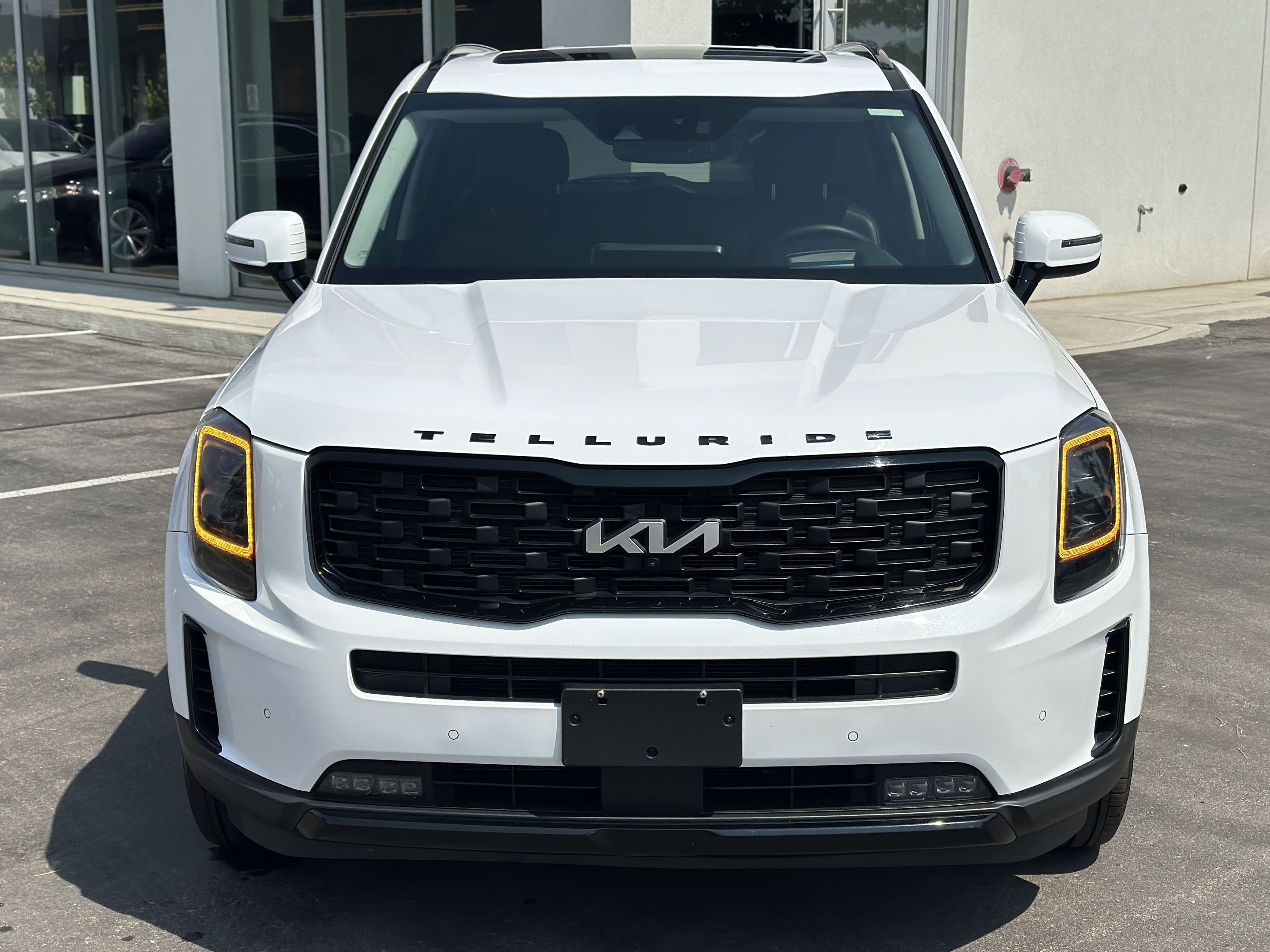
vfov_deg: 30.3
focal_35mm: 48
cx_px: 635
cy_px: 476
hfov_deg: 39.7
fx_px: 1761
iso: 80
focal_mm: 6.86
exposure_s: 1/13699
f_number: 1.78
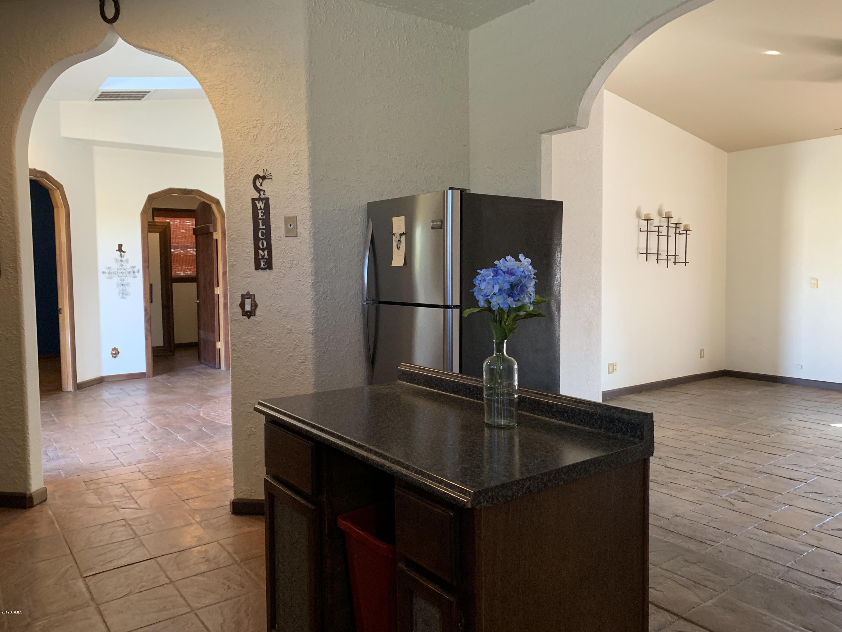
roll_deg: +0.7
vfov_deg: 53.1
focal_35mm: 26
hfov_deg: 67.3
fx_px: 632
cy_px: 316
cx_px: 421
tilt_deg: -3.7
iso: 320
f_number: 1.8
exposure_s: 1/60
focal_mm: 4.25
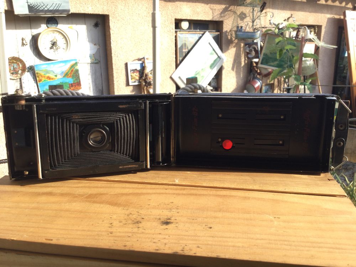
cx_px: 178
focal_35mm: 31
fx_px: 319
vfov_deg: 45.4
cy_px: 134
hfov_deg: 58.4
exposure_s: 1/205
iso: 25
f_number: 2.4
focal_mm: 3.3
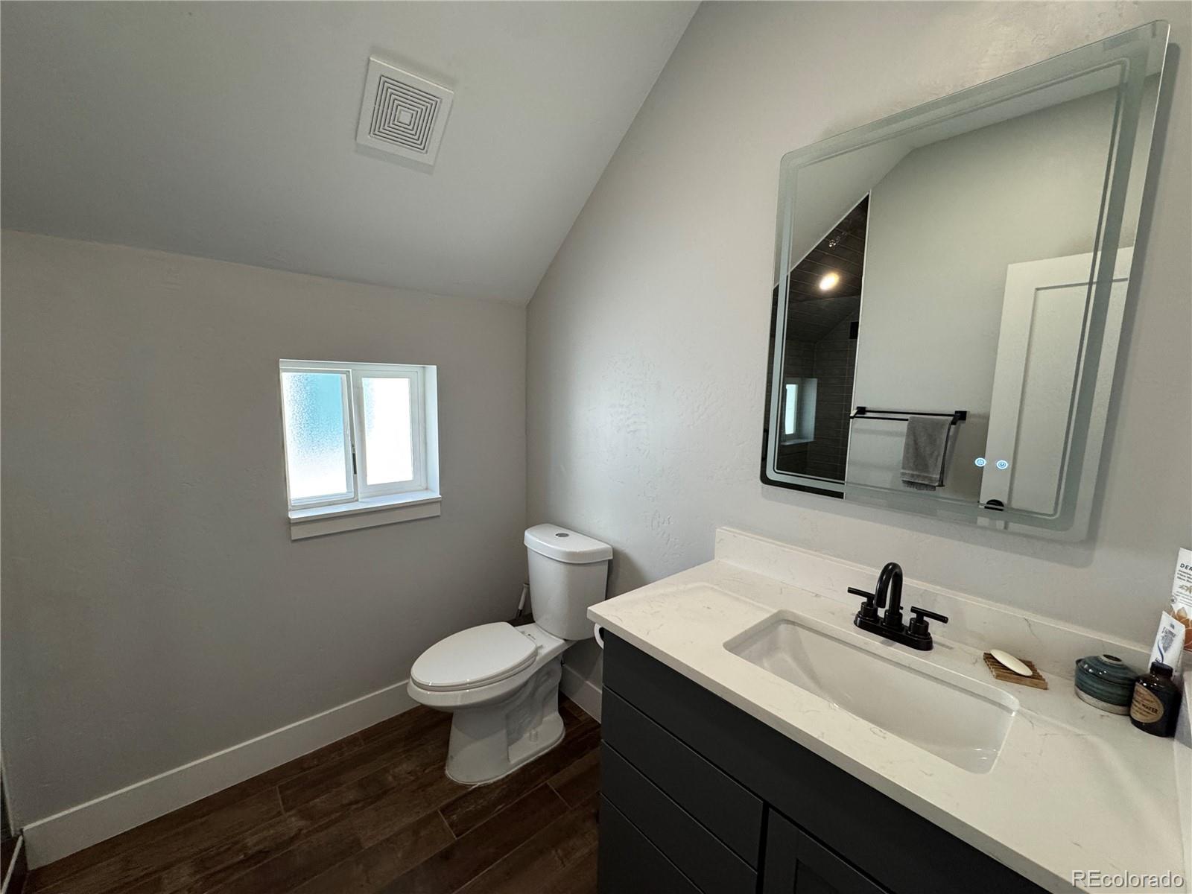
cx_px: 596
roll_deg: -1.3
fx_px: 482
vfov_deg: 85.7
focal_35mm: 14
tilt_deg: -8.1
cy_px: 447
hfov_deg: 102.1
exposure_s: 1/120
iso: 250
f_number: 2.2
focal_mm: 2.22
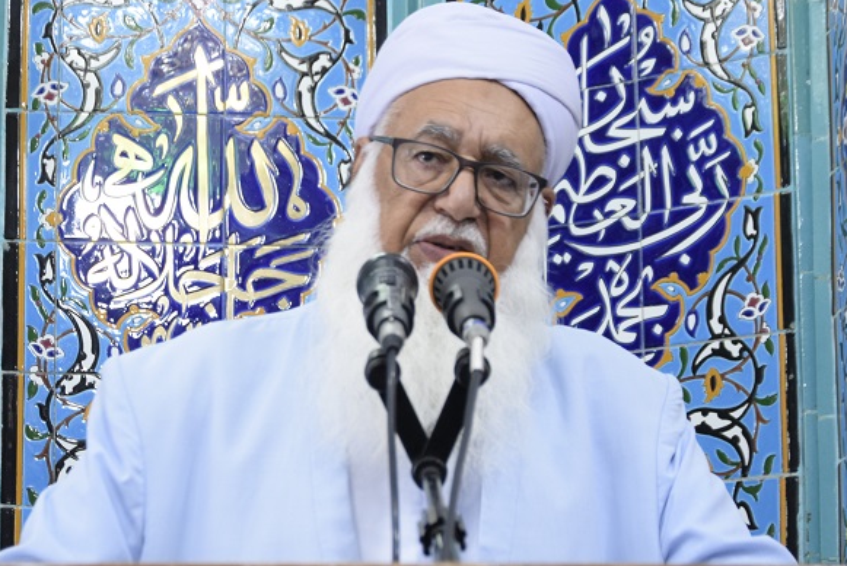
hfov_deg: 15.9
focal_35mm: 129
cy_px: 402
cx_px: 410
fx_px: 3036
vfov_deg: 10.6
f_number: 5
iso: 800
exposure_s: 1/40
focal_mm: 50
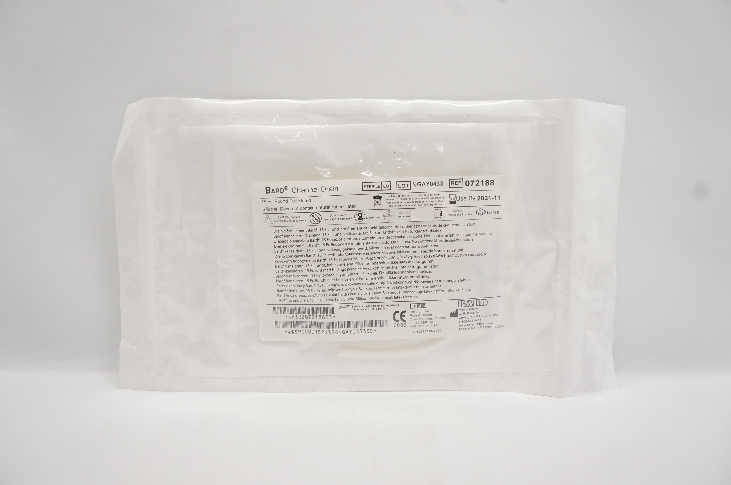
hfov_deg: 67.4
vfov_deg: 47.8
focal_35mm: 27
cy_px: 242
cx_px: 366
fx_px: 548
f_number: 6.3
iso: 800
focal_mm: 18
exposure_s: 1/200
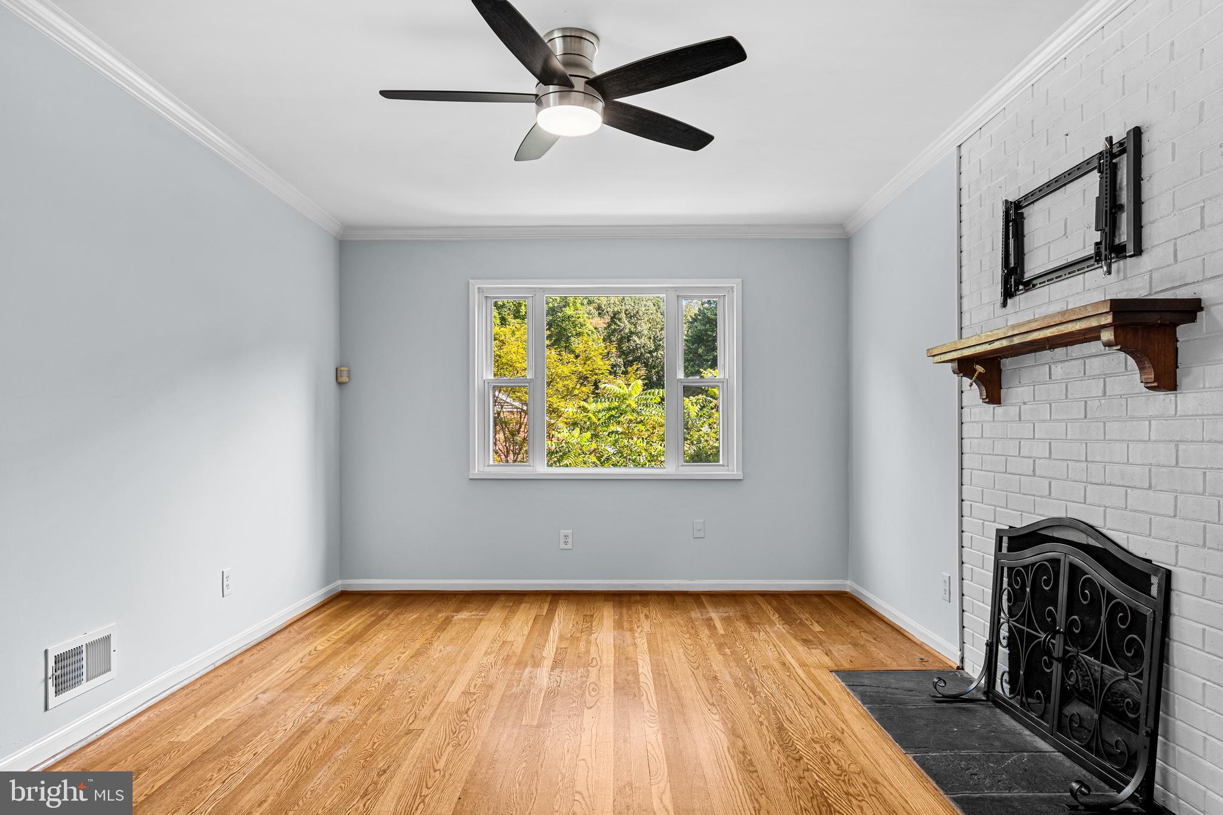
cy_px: 408
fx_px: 747
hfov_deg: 78.6
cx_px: 612
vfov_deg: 57.2
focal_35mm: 22
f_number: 8
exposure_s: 1
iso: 250
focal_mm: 15
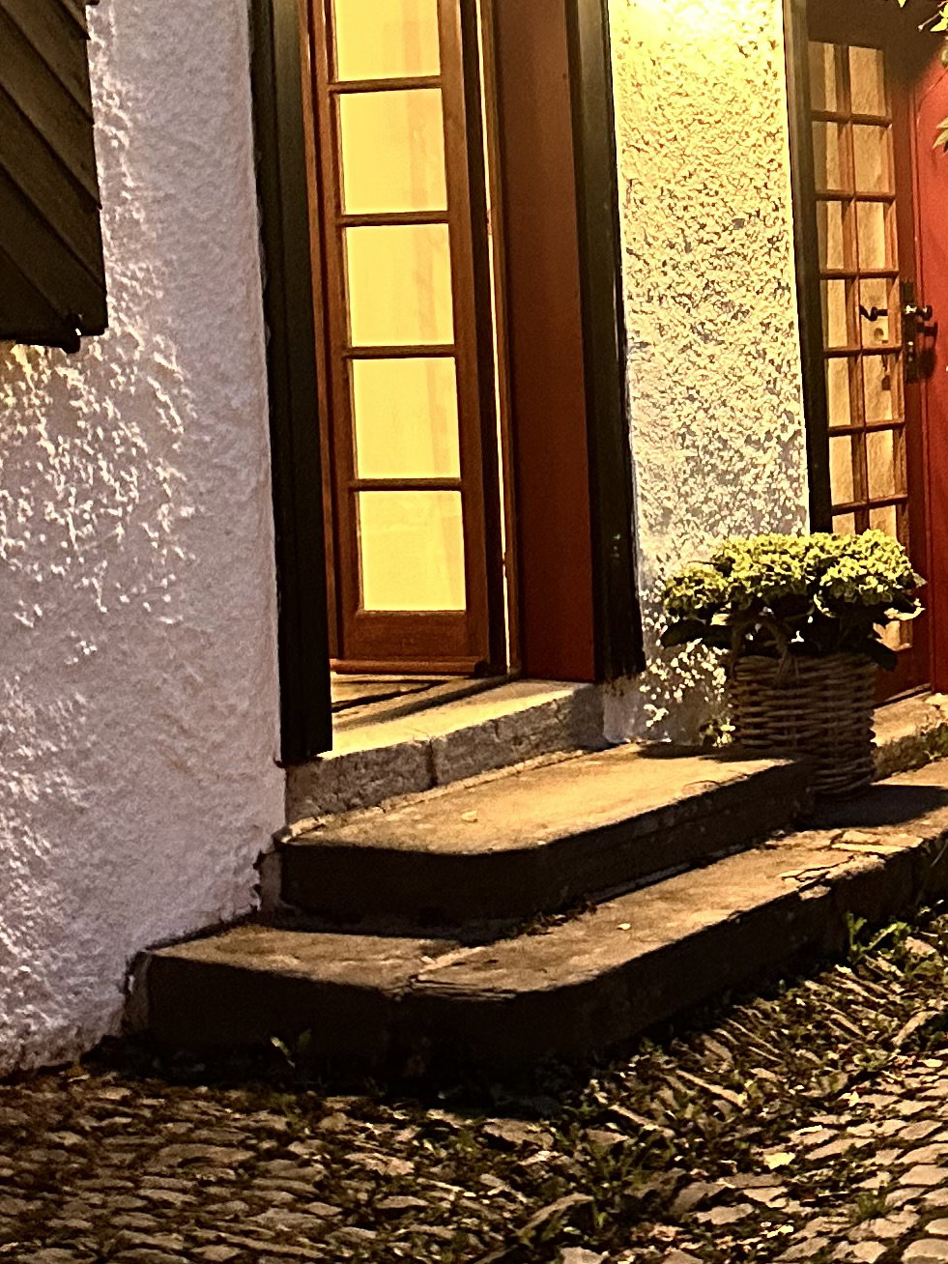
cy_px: 355
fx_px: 2702
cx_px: 1416
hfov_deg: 17.8
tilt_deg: -1.4
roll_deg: +1.9
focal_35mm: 74
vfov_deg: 26.1
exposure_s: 1/25
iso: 1000
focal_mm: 6.86
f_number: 1.78
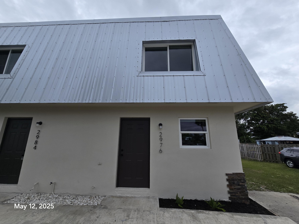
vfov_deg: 89.9
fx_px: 112
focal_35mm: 13
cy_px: 112
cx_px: 150
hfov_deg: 106.2
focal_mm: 2.2
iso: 50
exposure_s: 1/548
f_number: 2.2
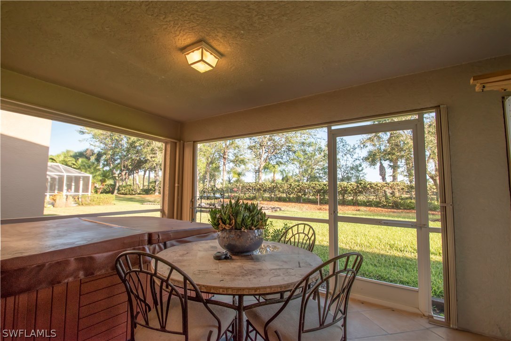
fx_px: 213
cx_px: 256
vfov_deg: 77.3
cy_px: 170
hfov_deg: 100.4
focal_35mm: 15
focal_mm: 10
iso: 400
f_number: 7.1
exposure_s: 1/200
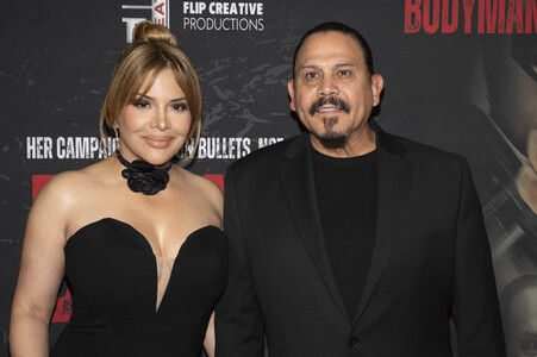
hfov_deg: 36.9
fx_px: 805
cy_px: 178
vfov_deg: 25.0
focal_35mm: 54
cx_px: 268
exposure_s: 1/200
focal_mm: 54
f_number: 5.6
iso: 800
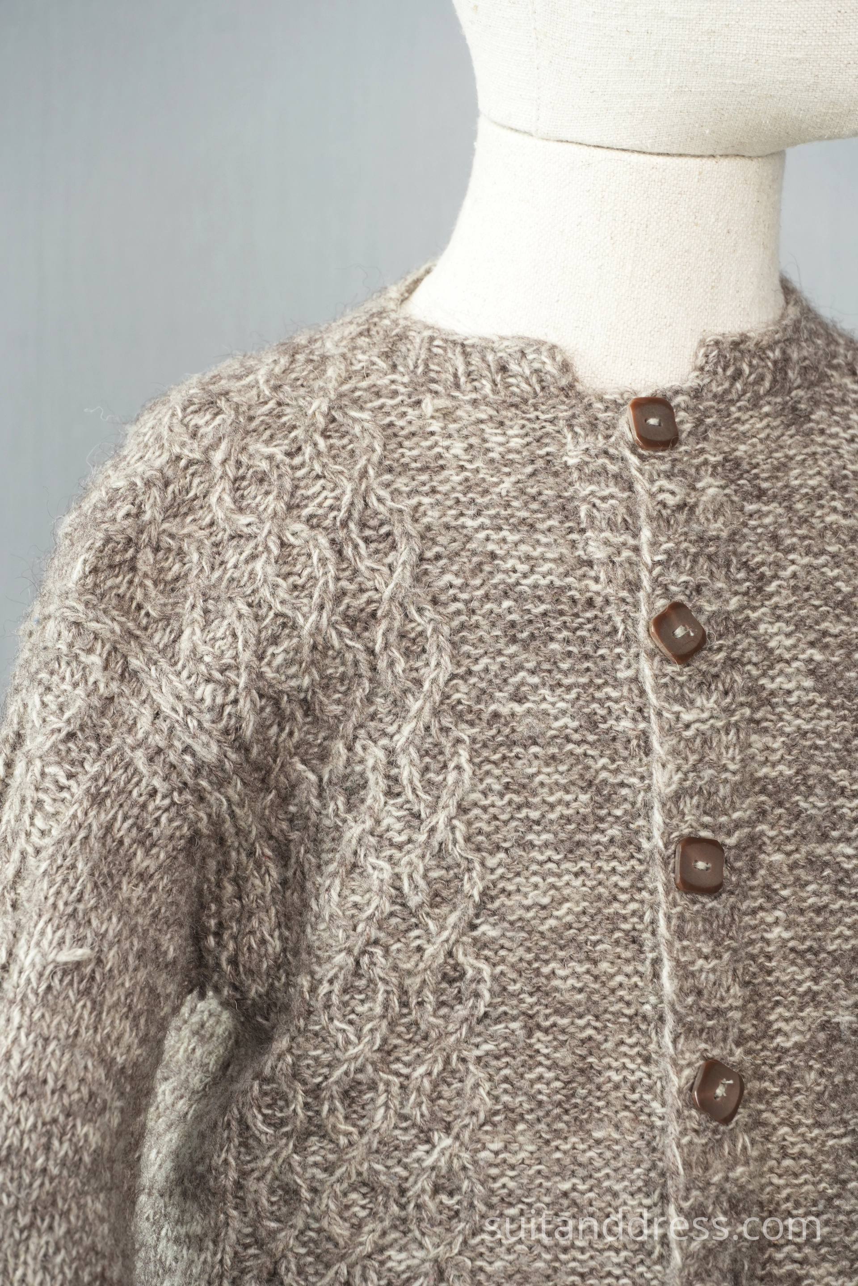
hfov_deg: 6.8
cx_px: 429
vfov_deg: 10.2
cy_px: 643
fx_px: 7239
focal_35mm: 202
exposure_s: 1/30
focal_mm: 135
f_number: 8
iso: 400
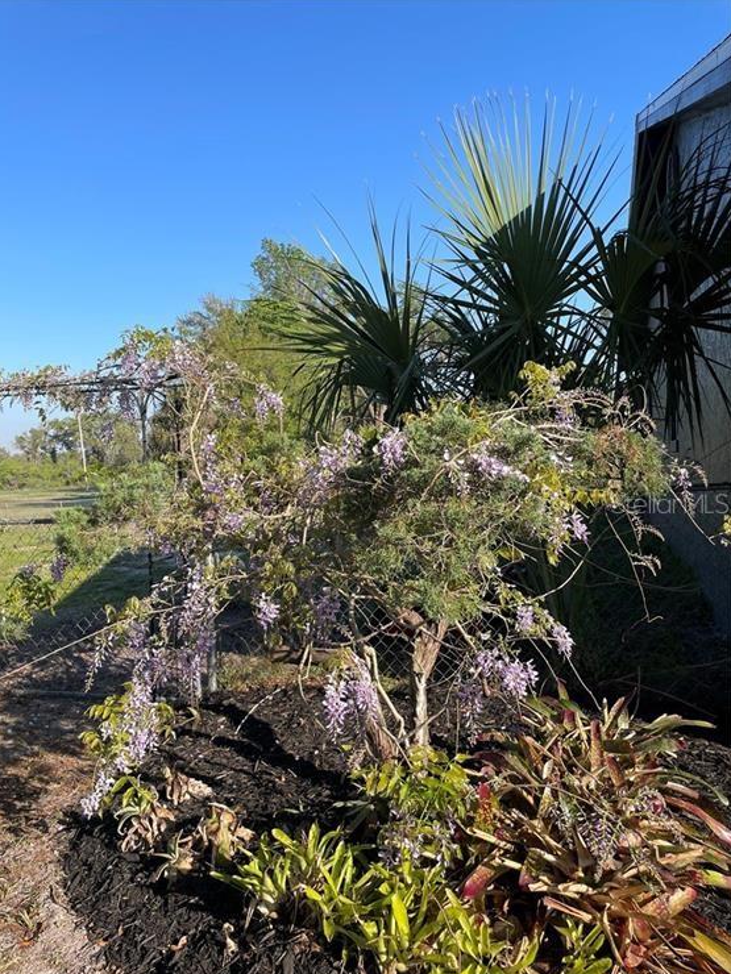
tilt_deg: -1.2
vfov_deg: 65.3
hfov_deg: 51.3
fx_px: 760
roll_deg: +1.4
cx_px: 356
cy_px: 503
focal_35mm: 27
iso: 32
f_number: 1.6
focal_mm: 4.2
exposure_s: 1/1618
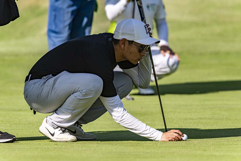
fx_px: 4351
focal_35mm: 650
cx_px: 120
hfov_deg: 3.2
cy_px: 80
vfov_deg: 2.1
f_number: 8
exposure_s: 1/1600
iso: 360
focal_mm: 650
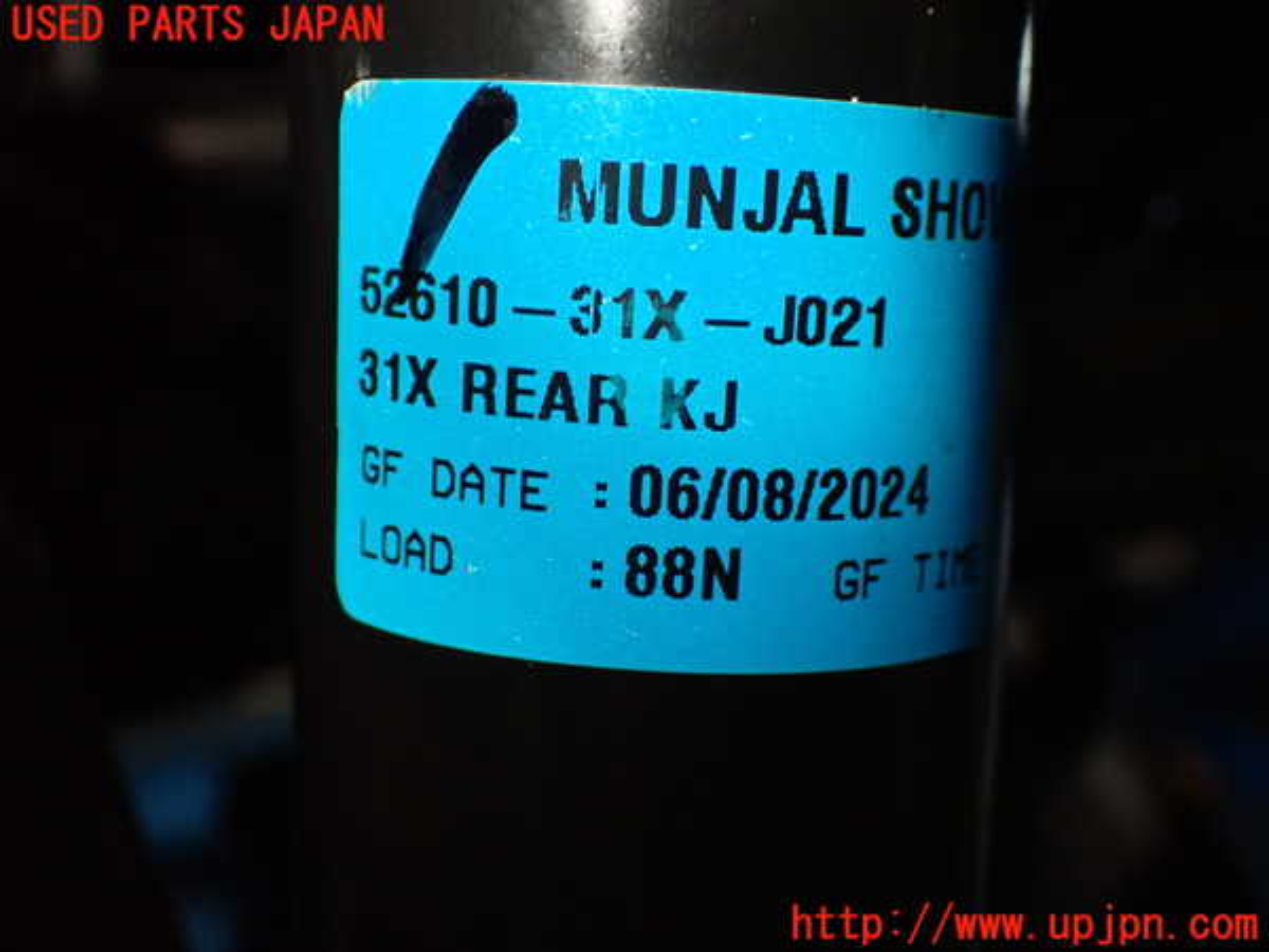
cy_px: 476
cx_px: 634
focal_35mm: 47
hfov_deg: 40.4
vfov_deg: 30.9
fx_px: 1723
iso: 640
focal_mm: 8.4
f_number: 3.1
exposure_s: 1/200
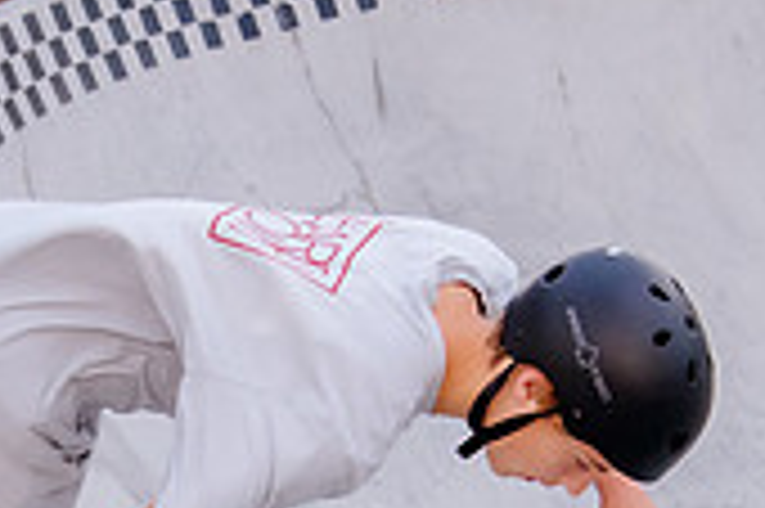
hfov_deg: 12.1
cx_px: 242
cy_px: 600
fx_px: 3609
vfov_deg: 8.0
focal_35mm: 170
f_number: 4
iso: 2500
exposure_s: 1/640
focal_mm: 38
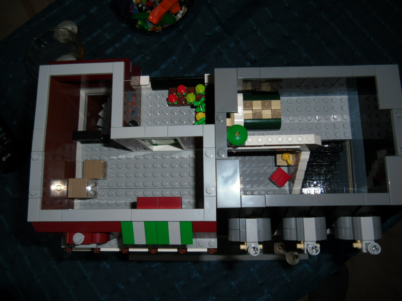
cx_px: 201
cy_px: 150
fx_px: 314
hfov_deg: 65.3
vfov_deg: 51.4
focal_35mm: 27
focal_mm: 4.9
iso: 100
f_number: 3.2
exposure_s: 1/60
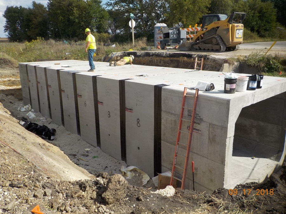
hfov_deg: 60.0
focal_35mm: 30
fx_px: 248
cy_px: 107
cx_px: 143
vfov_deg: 46.8
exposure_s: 1/1250
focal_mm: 4.1
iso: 125
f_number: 3.3
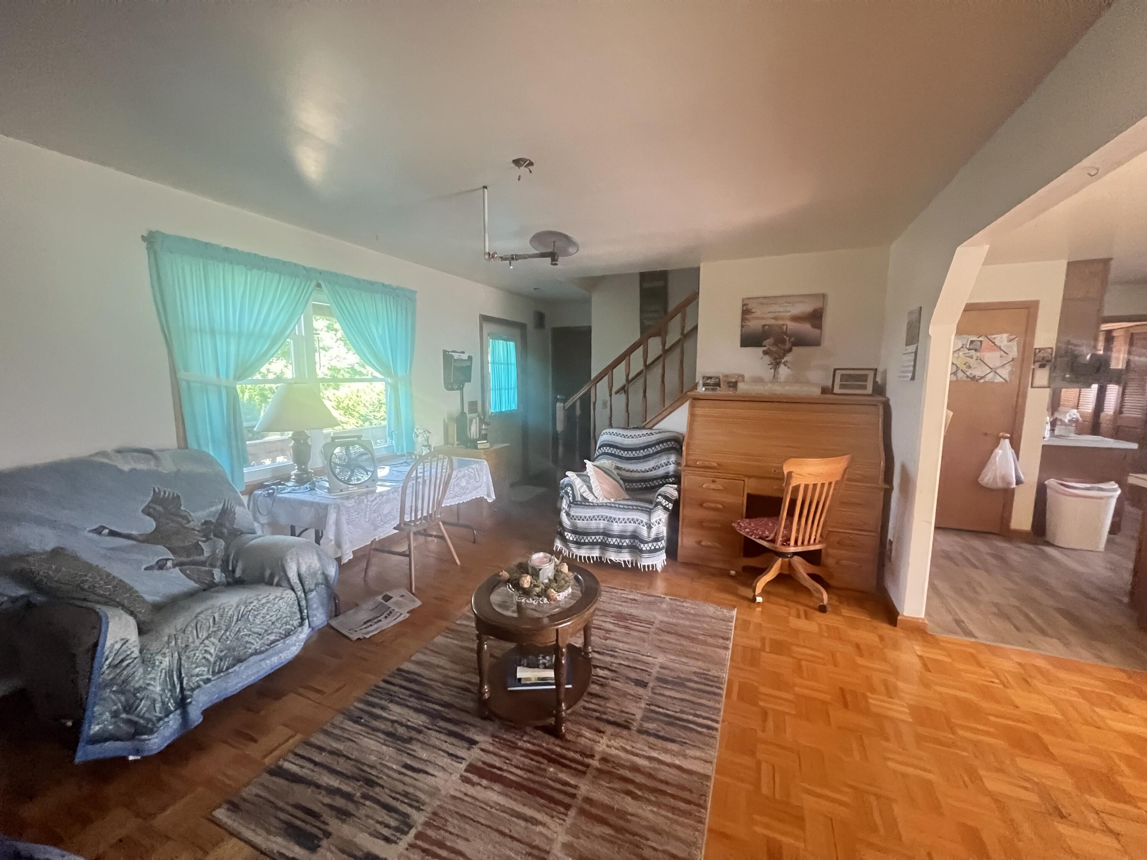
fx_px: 431
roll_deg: +1.0
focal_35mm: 13
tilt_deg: -6.7
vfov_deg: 89.9
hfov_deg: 106.2
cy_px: 430
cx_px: 574
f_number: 1.8
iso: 1000
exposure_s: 1/57
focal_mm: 1.57
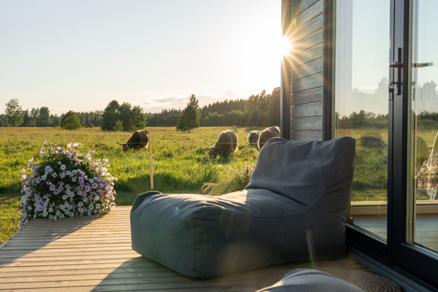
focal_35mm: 47
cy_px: 146
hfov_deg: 41.9
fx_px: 572
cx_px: 219
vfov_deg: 28.7
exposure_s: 1/640
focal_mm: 47
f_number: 13
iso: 1000
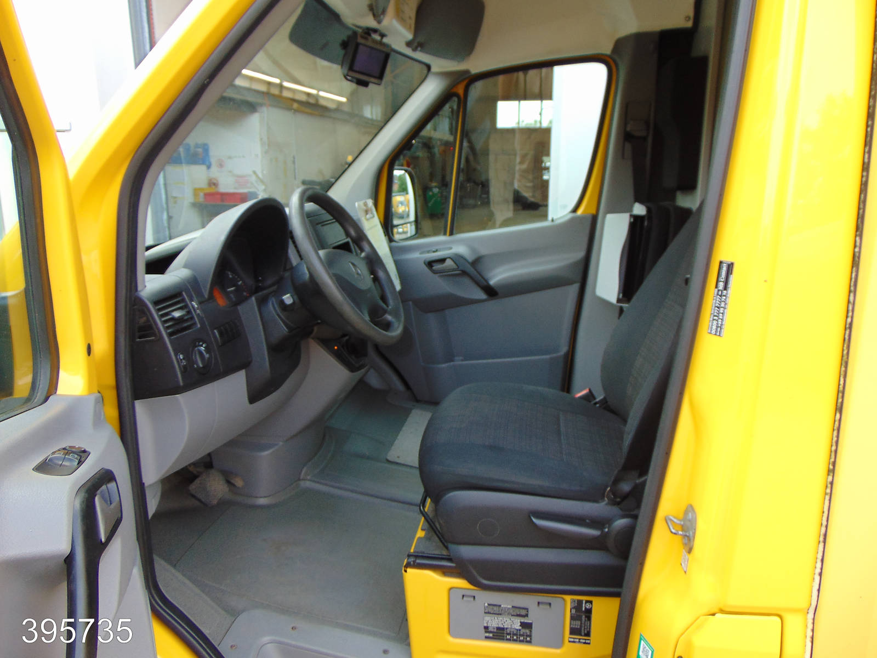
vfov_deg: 54.9
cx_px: 438
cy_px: 329
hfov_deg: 69.4
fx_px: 633
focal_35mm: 25
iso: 80
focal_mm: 4.5
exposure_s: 1/160
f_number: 3
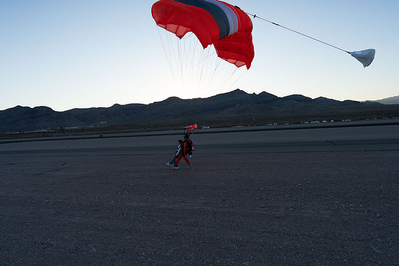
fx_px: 266
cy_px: 133
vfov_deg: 53.2
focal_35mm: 24
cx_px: 200
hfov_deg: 73.7
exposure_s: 1/2000
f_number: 6.3
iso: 1250
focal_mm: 24
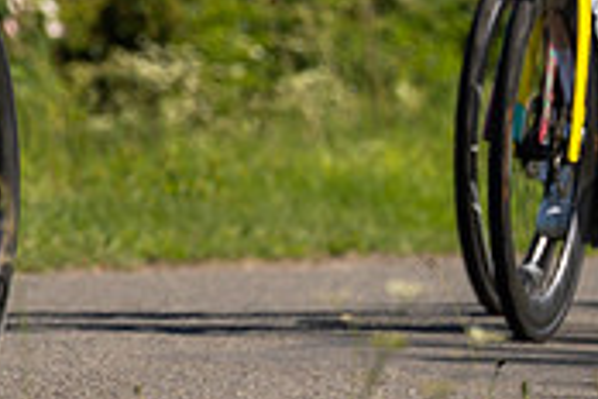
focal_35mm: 883
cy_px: -566
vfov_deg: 1.6
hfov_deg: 2.3
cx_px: -190
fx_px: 14666
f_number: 4.5
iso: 100
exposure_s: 1/1250
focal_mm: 159
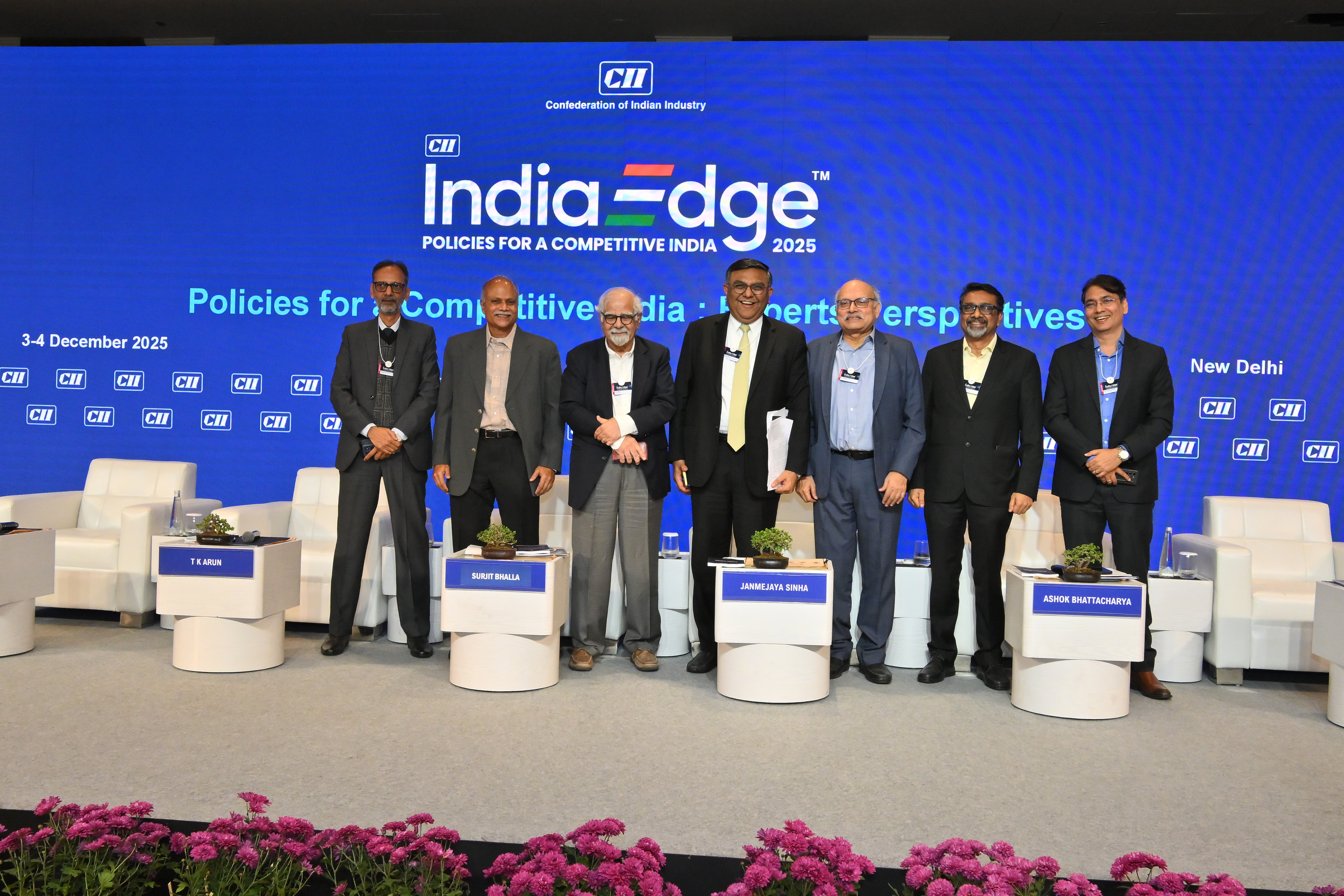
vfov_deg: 40.0
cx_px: 672
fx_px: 1232
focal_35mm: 33
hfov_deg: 57.2
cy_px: 448
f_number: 9
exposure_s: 1/125
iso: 2000
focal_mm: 22
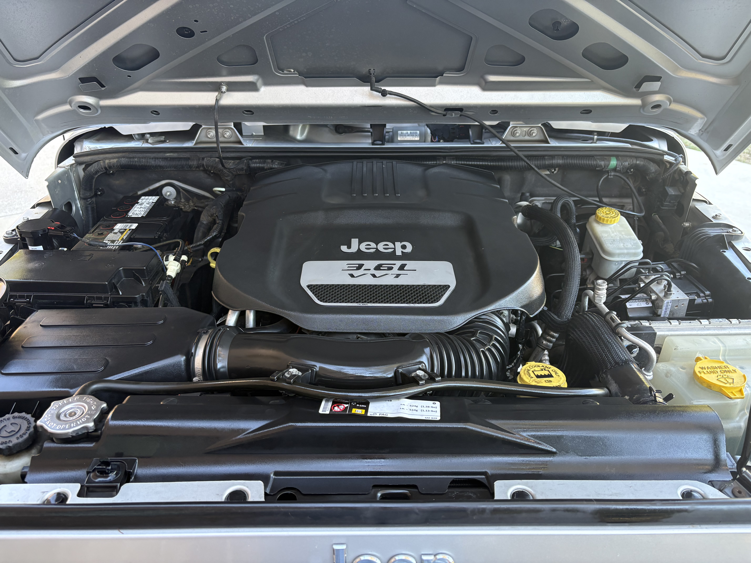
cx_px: 376
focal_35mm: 26
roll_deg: +2.3
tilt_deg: -30.6
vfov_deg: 53.1
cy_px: 282
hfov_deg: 67.3
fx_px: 564
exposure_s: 1/79
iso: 125
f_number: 1.6
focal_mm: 5.96
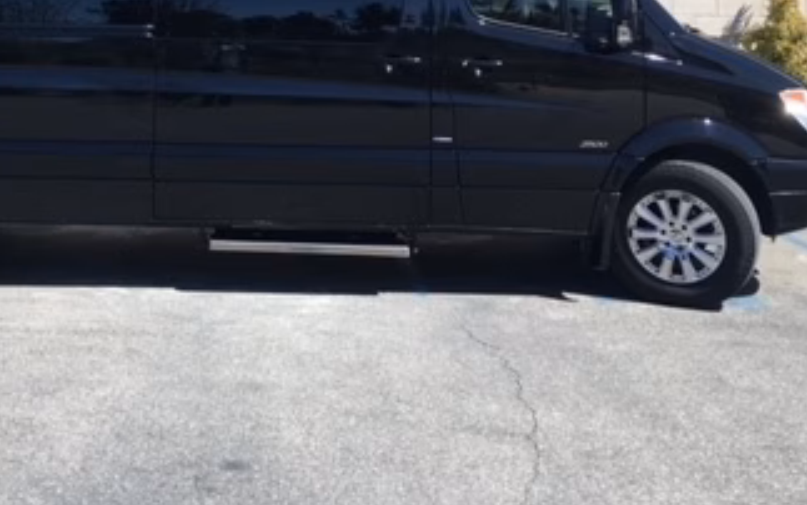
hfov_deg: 32.6
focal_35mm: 61
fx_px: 1342
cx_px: 172
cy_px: -85
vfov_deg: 20.1
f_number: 2.2
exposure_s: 1/1012
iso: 25
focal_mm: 4.15
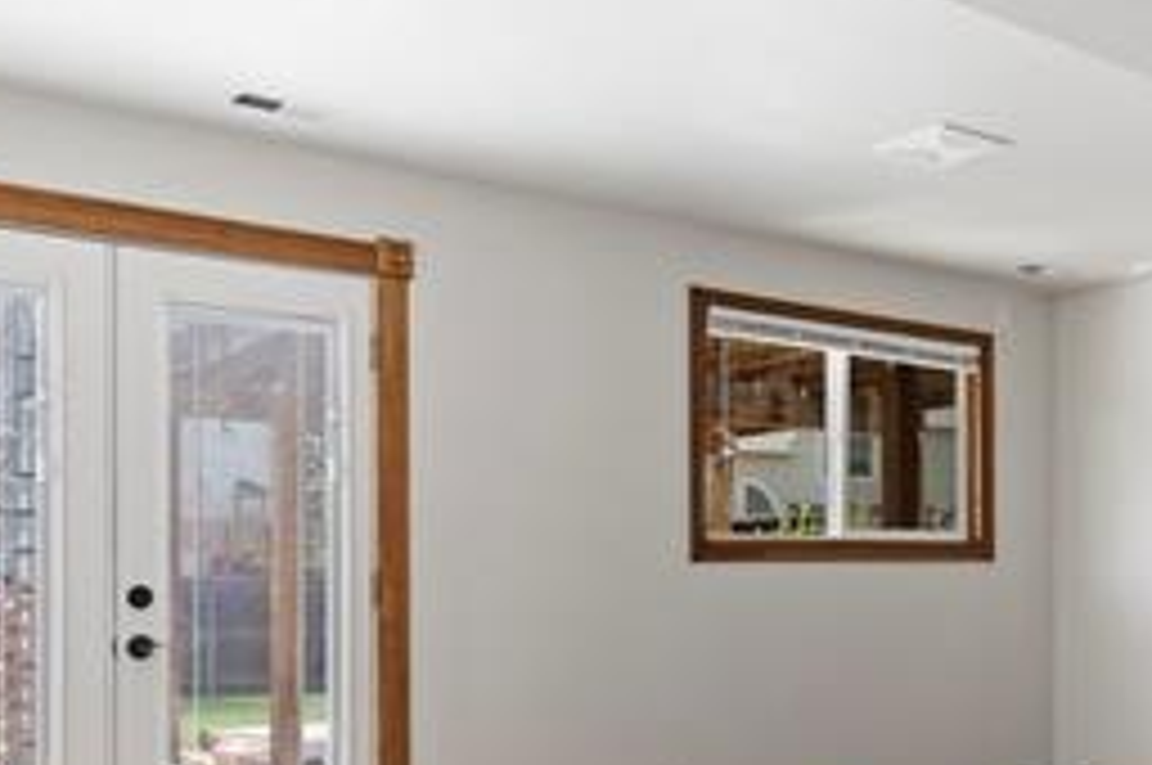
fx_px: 1278
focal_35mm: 40
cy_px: 562
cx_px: 801
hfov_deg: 47.4
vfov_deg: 32.8
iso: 100
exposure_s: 1/3
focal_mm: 16
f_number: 8
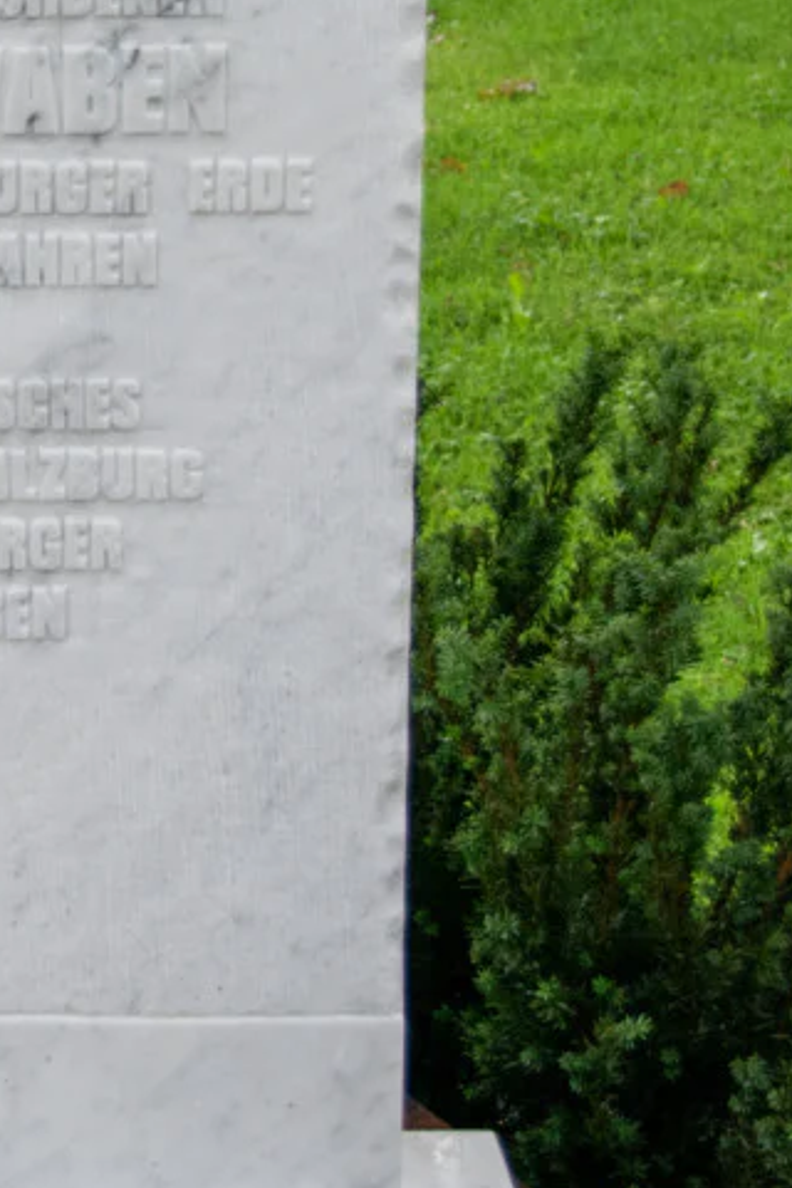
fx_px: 3960
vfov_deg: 17.0
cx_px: -193
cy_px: 327
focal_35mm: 120
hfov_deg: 11.2
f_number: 5
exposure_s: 1/100
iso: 400
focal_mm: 32
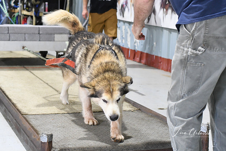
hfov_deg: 27.0
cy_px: 76
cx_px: 113
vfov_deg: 18.2
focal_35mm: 75
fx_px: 471
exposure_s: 1/320
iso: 5000
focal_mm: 50
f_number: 4.5
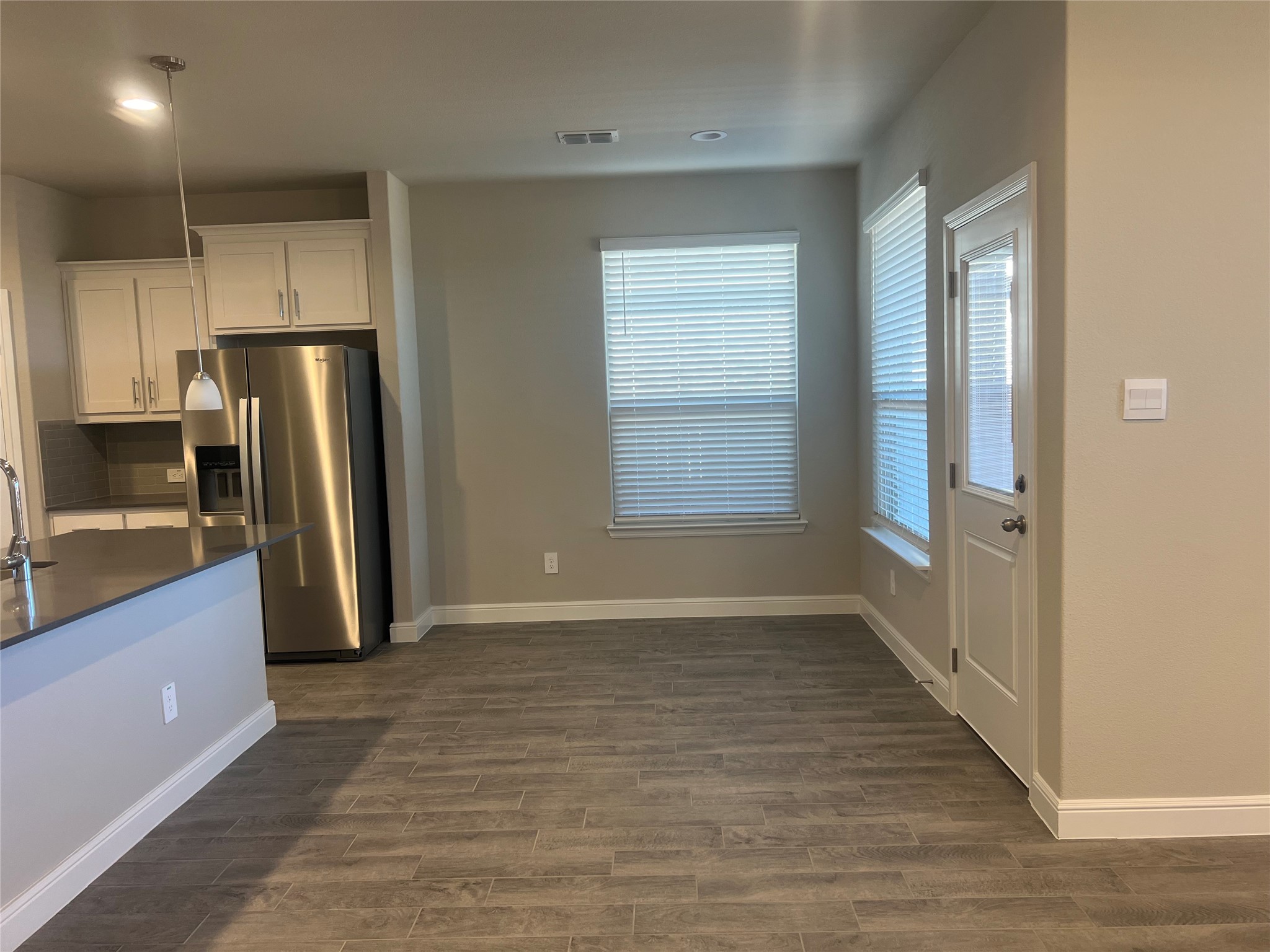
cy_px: 476
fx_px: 954
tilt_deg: -6.1
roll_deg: +2.4
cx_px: 635
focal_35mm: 26
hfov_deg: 67.3
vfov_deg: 53.1
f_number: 1.5
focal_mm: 5.7
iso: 100
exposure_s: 1/120
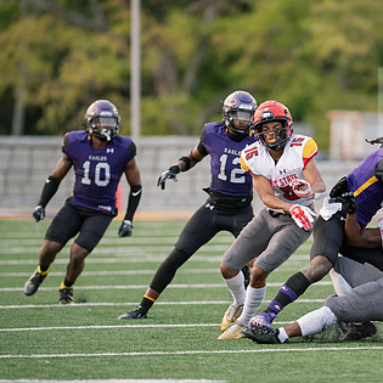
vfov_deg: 3.7
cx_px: 342
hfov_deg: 3.7
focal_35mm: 470
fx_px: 5883
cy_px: 215
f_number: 3.2
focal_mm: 300
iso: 1250
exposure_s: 1/1000
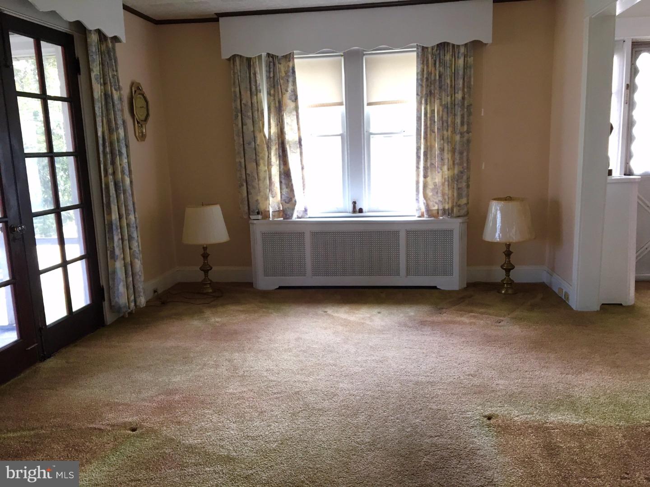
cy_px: 244
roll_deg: +2.7
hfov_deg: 61.7
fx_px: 545
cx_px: 325
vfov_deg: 48.2
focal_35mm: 29
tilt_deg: -8.8
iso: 40
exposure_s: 1/30
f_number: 2.2
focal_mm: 4.15
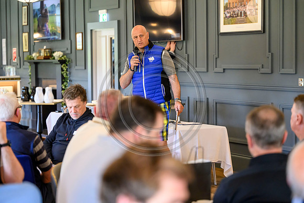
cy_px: 102
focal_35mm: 91
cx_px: 152
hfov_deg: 22.4
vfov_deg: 15.0
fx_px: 769
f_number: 2.8
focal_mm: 91
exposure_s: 1/320
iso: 5000
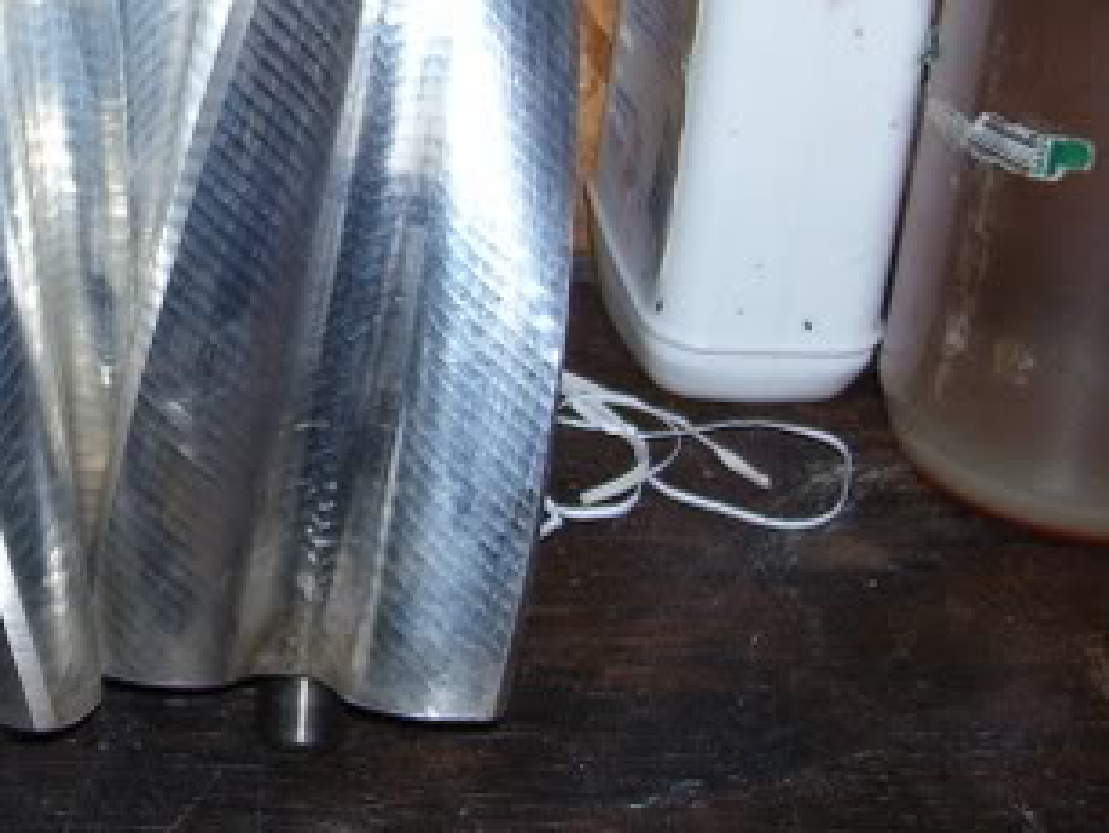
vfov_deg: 20.2
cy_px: 25
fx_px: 2276
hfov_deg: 26.2
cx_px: 47
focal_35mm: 71
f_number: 2.7
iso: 125
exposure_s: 1/60
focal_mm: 5.6
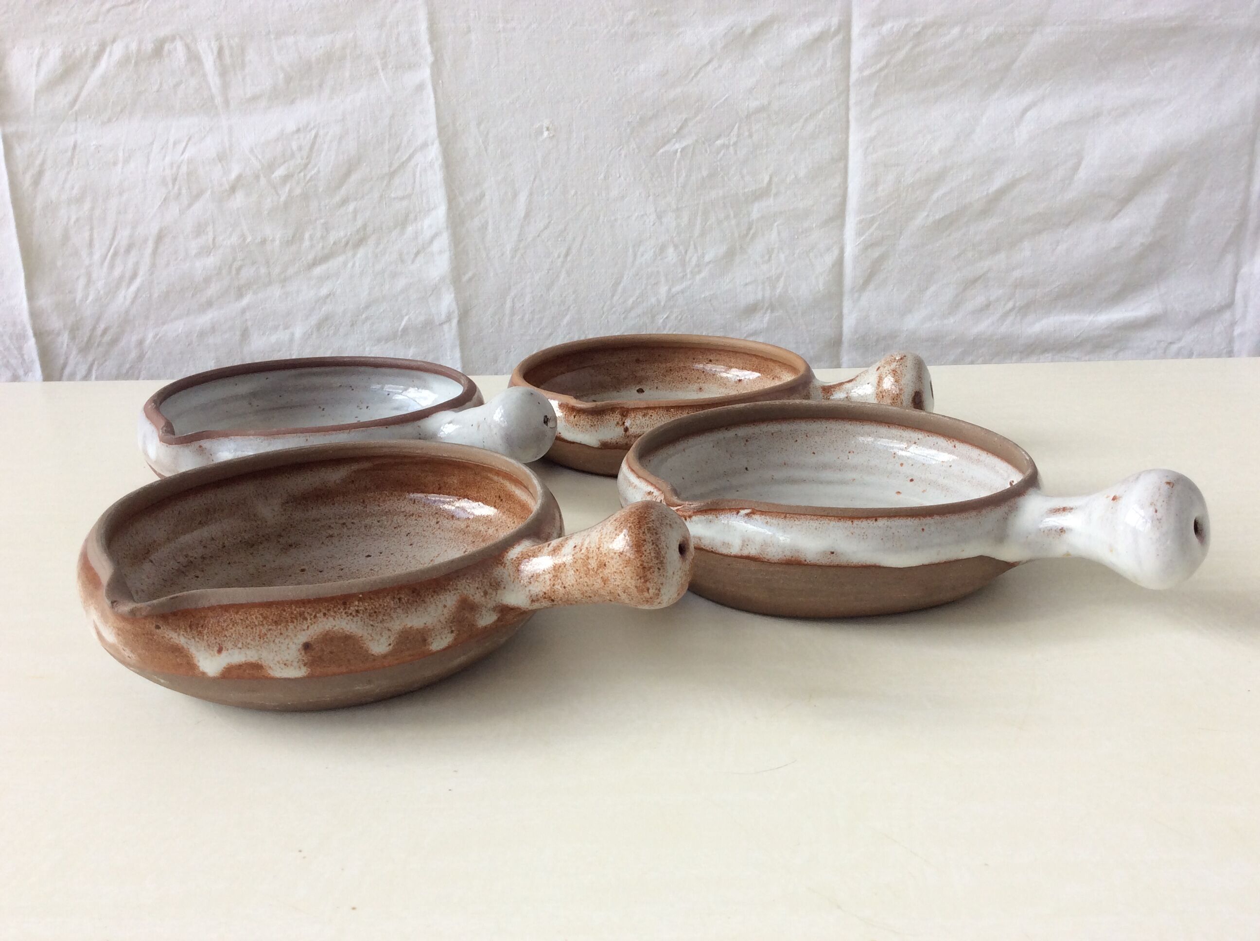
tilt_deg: -19.9
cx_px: 630
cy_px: 470
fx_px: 1163
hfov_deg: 56.9
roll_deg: +2.7
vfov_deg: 44.1
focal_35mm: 32
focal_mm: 3.3
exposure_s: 1/174
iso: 32
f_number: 2.4
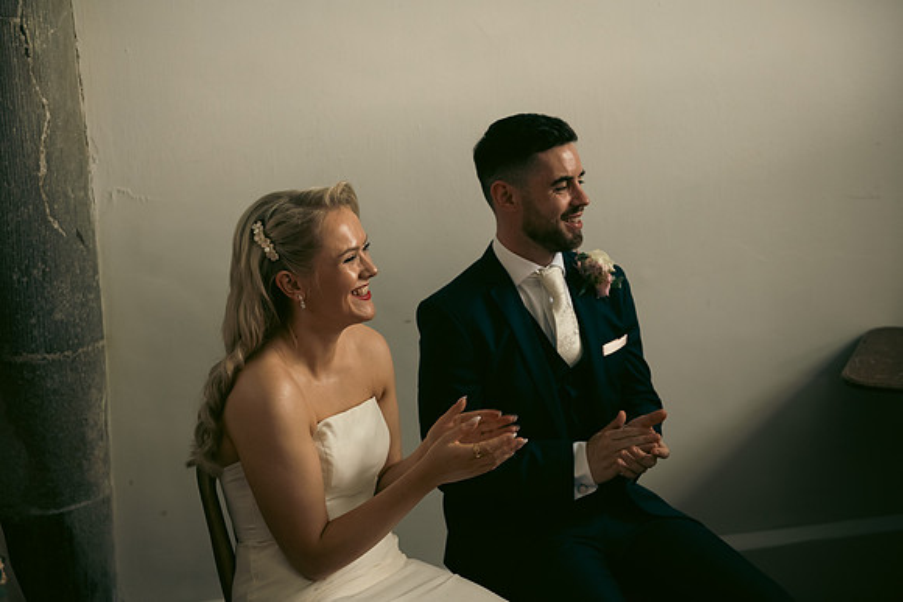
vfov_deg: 24.2
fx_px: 1405
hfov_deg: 35.6
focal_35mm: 56
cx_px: 452
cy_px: 301
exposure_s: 1/160
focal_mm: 56
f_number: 3.5
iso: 800
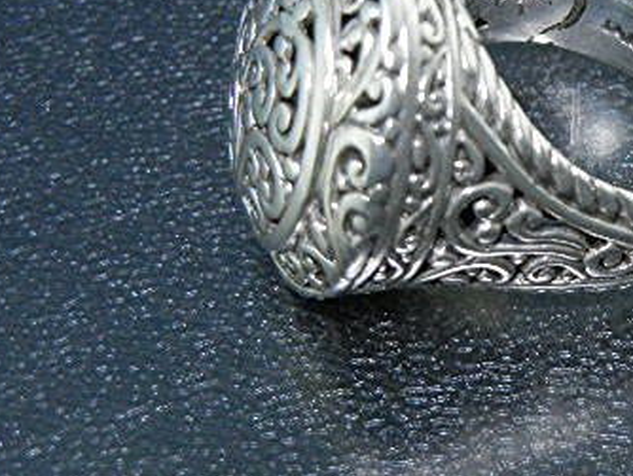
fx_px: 2068
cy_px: 127
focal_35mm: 113
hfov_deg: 17.1
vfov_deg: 13.1
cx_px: 582
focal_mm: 10.6
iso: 772
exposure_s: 1/30
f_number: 8
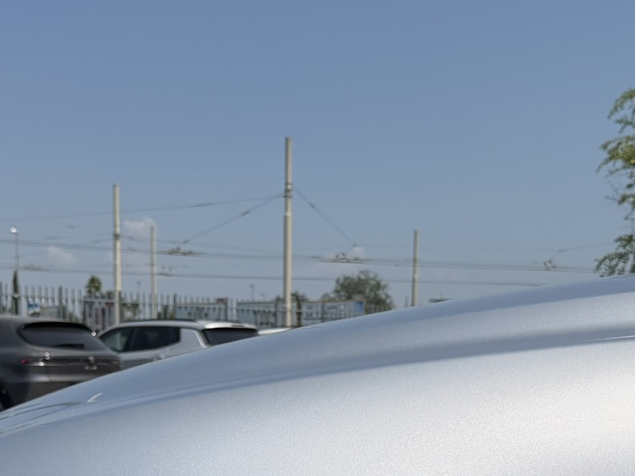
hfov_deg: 28.9
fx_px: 1229
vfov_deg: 20.5
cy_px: 566
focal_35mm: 67
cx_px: 268
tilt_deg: -10.0
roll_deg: -2.6
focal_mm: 6.76
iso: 125
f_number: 1.78
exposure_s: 1/14286
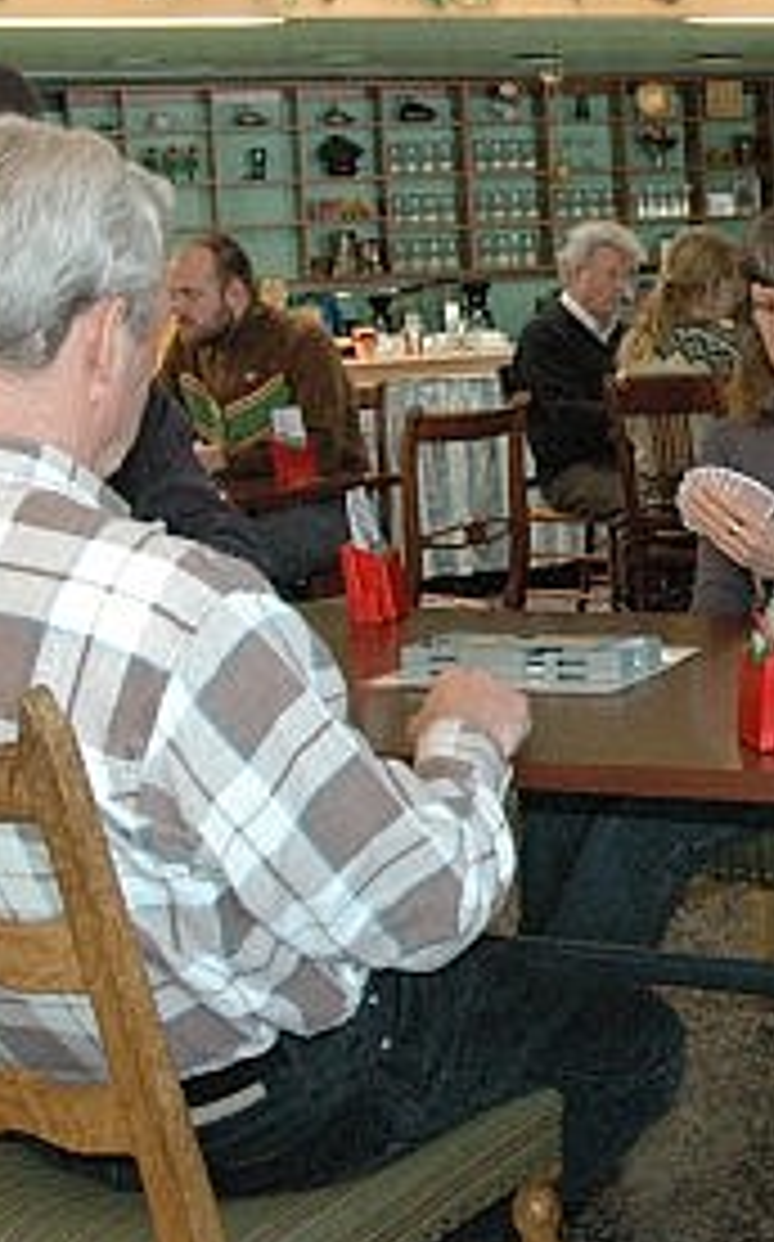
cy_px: 472
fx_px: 2029
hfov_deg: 20.5
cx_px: 873
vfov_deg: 33.9
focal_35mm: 60
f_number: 5
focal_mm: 18
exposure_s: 1/125
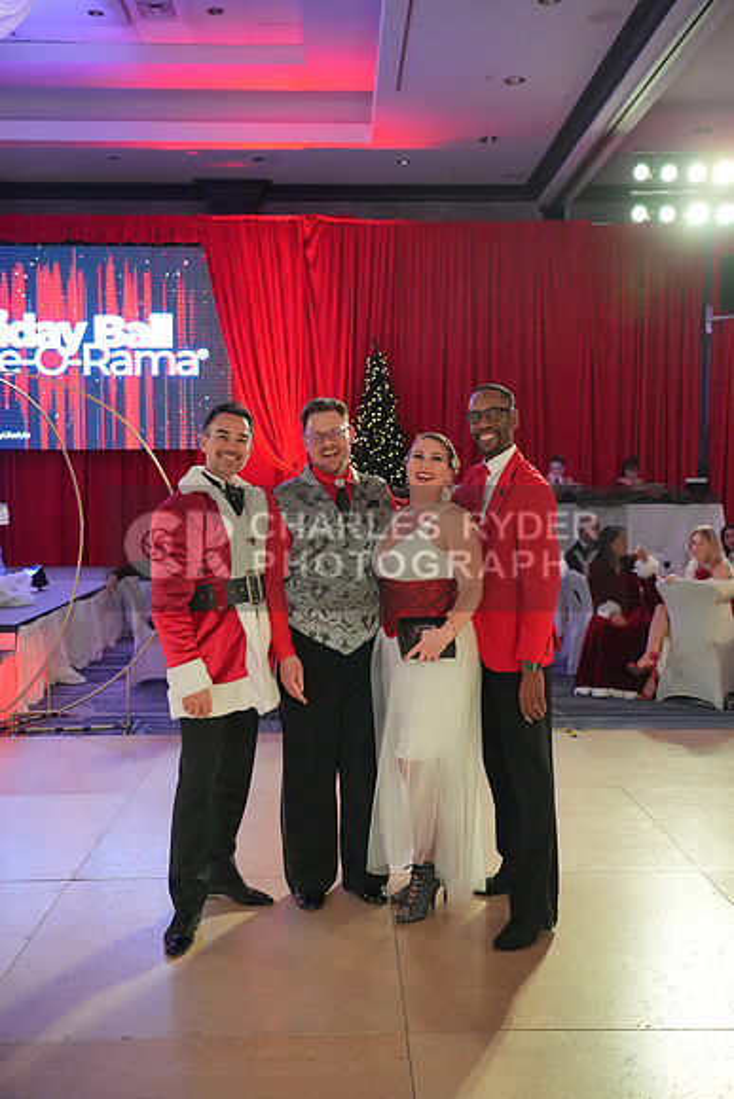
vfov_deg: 57.2
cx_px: 367
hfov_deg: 40.0
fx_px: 1009
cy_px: 550
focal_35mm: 33
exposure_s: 1/400
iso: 5000
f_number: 4
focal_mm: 33
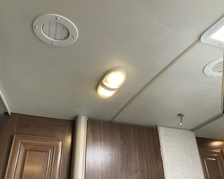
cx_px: 103
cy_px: 90
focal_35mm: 31
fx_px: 206
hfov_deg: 57.1
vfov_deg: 47.1
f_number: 1.8
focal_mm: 3
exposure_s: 1/91
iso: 64
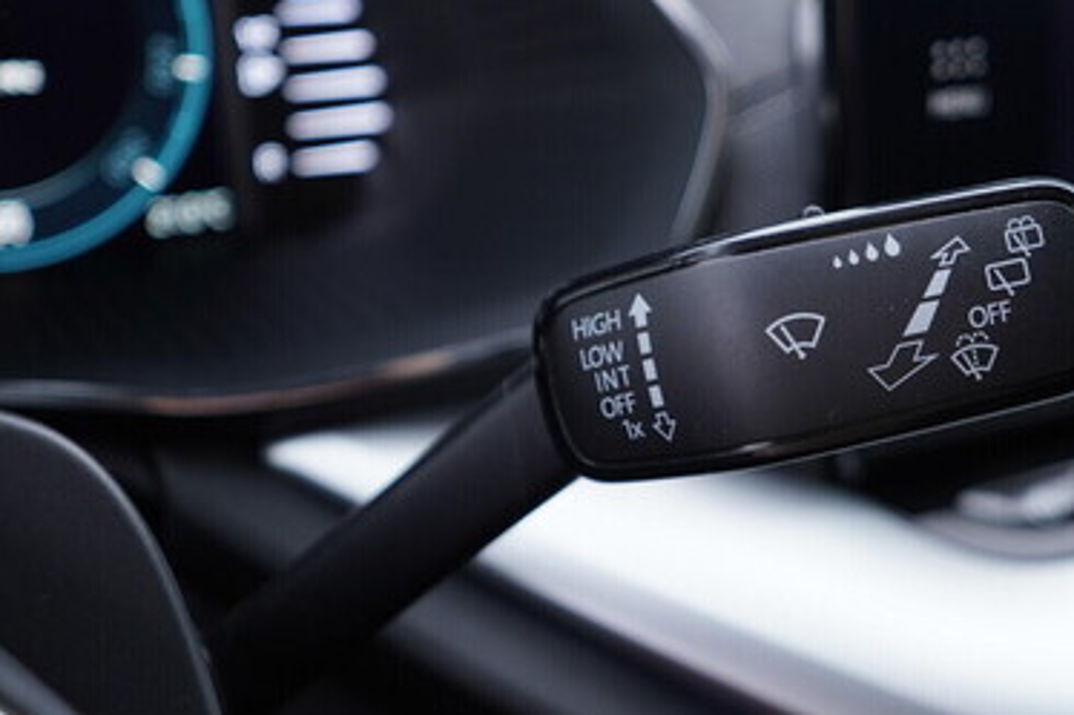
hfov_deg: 37.4
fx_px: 1580
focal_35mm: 53
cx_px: 649
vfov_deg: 25.5
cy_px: 340
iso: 200
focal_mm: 24
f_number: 2.8
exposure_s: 1/40
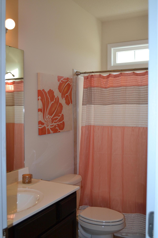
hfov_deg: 34.2
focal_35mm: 39
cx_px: 79
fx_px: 257
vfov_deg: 49.6
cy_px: 119
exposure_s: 1/125
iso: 360
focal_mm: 26
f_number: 4.2
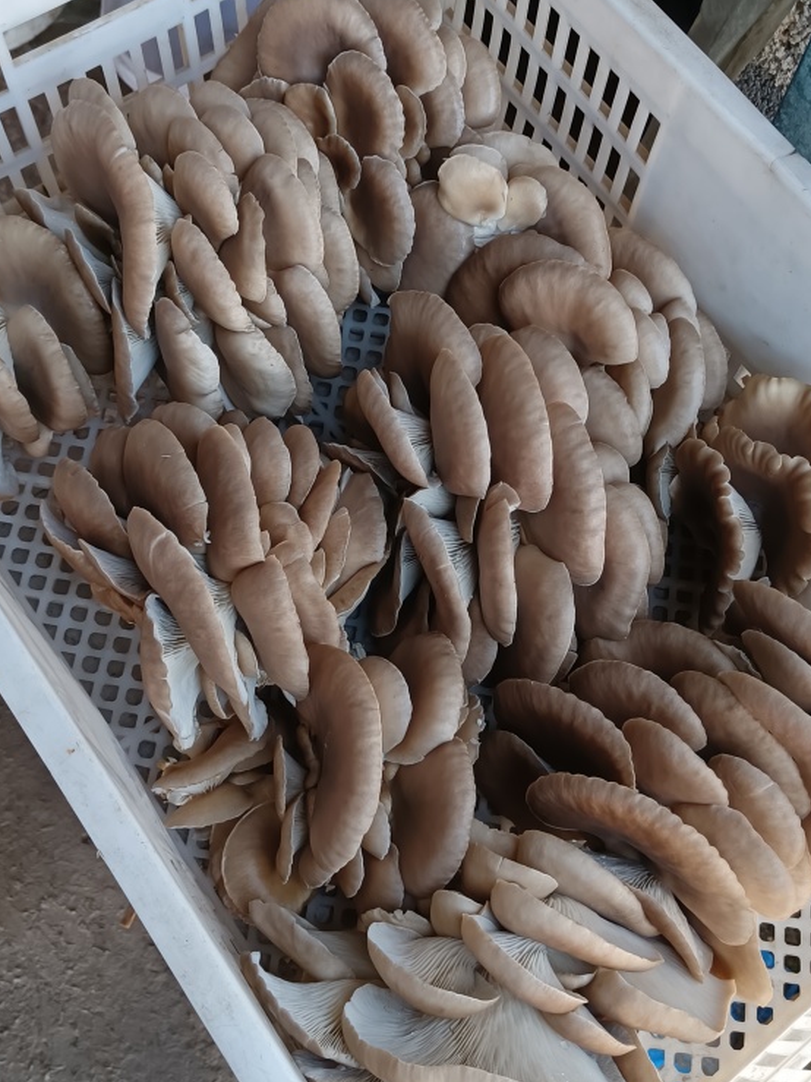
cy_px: 484
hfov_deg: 36.8
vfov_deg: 47.8
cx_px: 429
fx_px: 1219
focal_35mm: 39
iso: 301
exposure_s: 1/50
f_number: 1.9
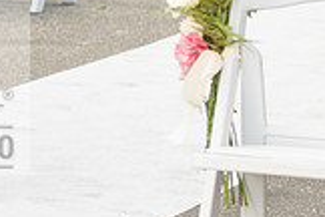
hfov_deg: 4.2
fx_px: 4459
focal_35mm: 494
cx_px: -136
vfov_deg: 2.8
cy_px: -156
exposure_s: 1/125
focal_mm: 125
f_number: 5.6
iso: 640
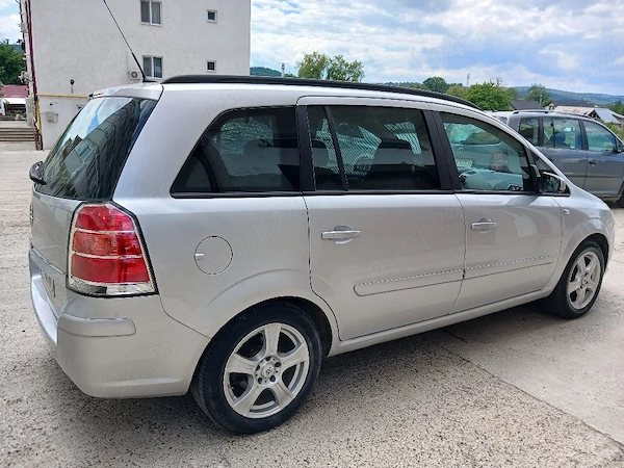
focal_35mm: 27
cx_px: 312
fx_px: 487
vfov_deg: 51.4
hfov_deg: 65.3
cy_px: 234
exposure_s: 1/294
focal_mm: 3.98
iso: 20
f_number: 1.8
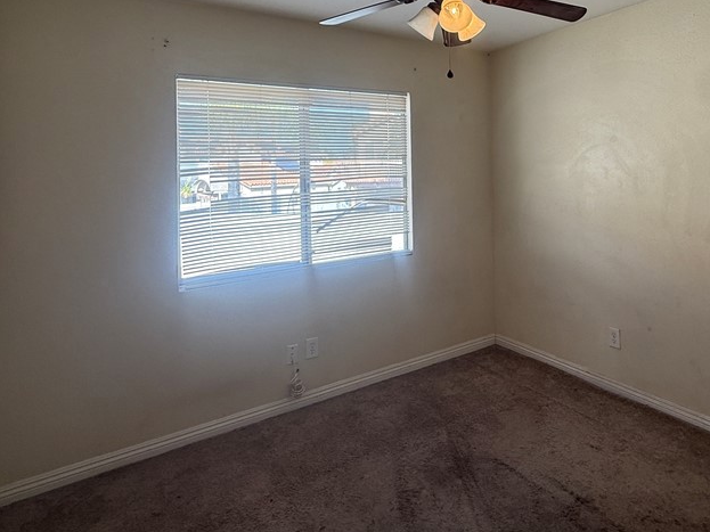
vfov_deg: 57.0
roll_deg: +1.5
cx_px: 455
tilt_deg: +1.1
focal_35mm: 23
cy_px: 159
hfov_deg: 72.4
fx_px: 472
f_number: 2.2
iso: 50
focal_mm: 2.22
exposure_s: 1/152
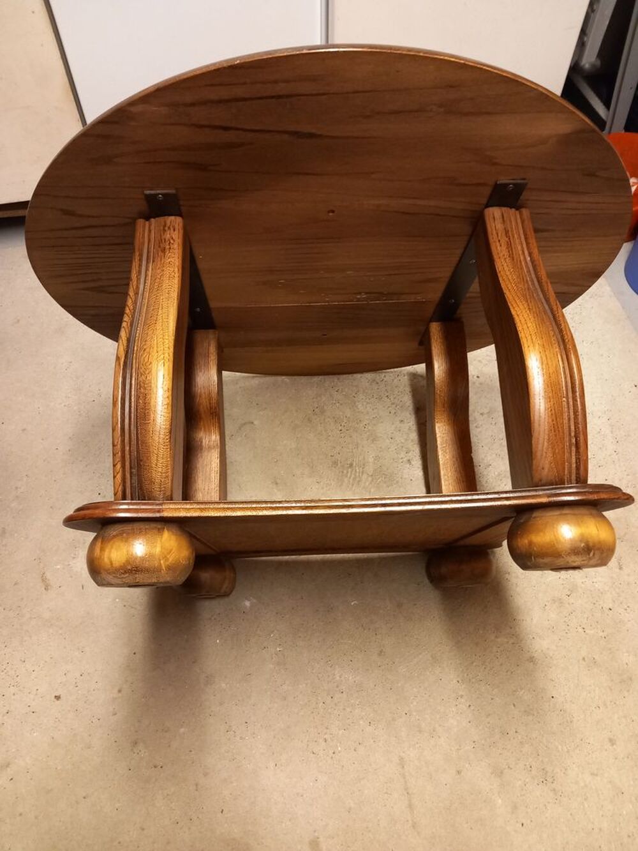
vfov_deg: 65.3
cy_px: 426
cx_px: 319
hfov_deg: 51.4
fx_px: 663
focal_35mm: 27
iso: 250
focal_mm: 4
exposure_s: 1/25
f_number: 1.8
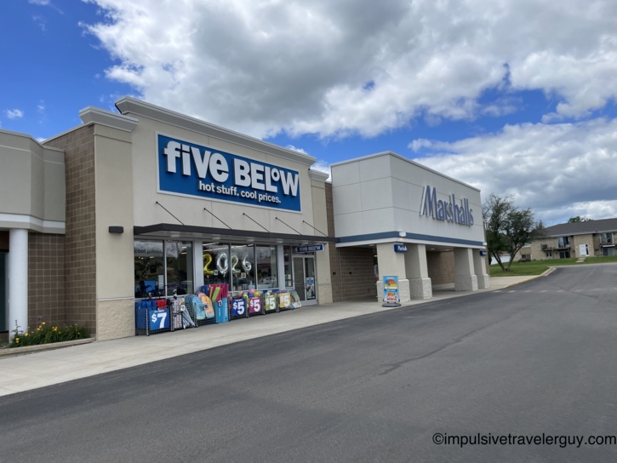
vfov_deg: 53.1
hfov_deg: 67.3
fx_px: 464
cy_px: 232
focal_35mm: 26
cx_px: 308
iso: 32
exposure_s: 1/5291
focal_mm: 4.2
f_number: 1.6
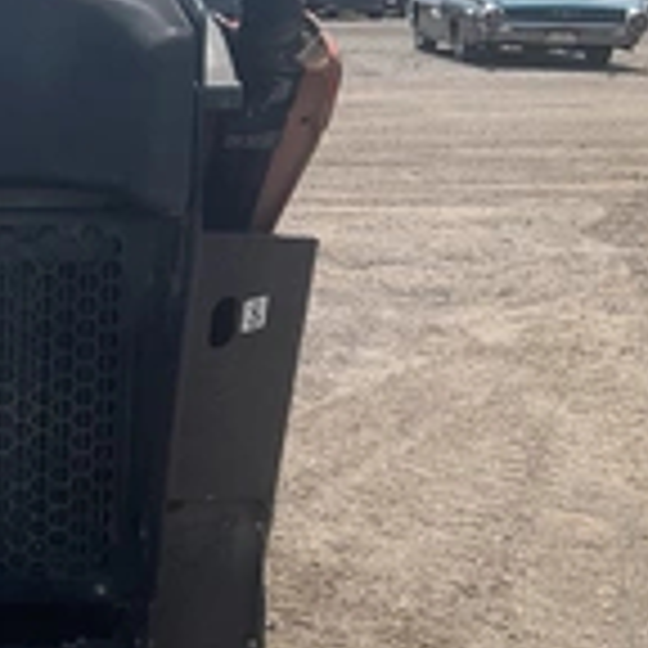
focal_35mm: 71
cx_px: -158
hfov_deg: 22.2
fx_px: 1504
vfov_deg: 24.3
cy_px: 360
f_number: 1.8
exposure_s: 1/1730
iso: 25
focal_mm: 3
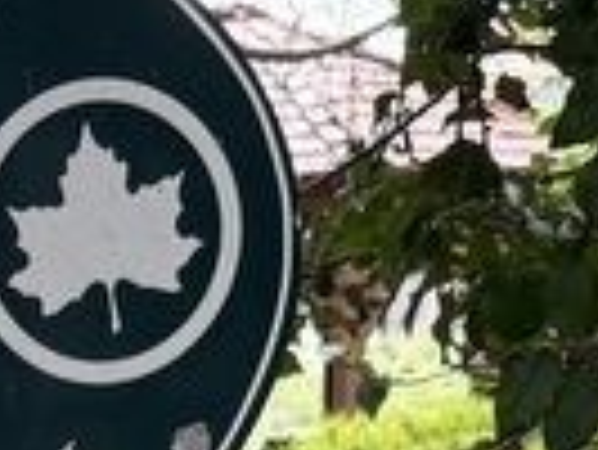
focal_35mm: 144
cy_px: 1310
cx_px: -157
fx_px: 2490
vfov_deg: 8.7
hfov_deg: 13.3
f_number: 1.78
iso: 160
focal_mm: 6.76
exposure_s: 1/164
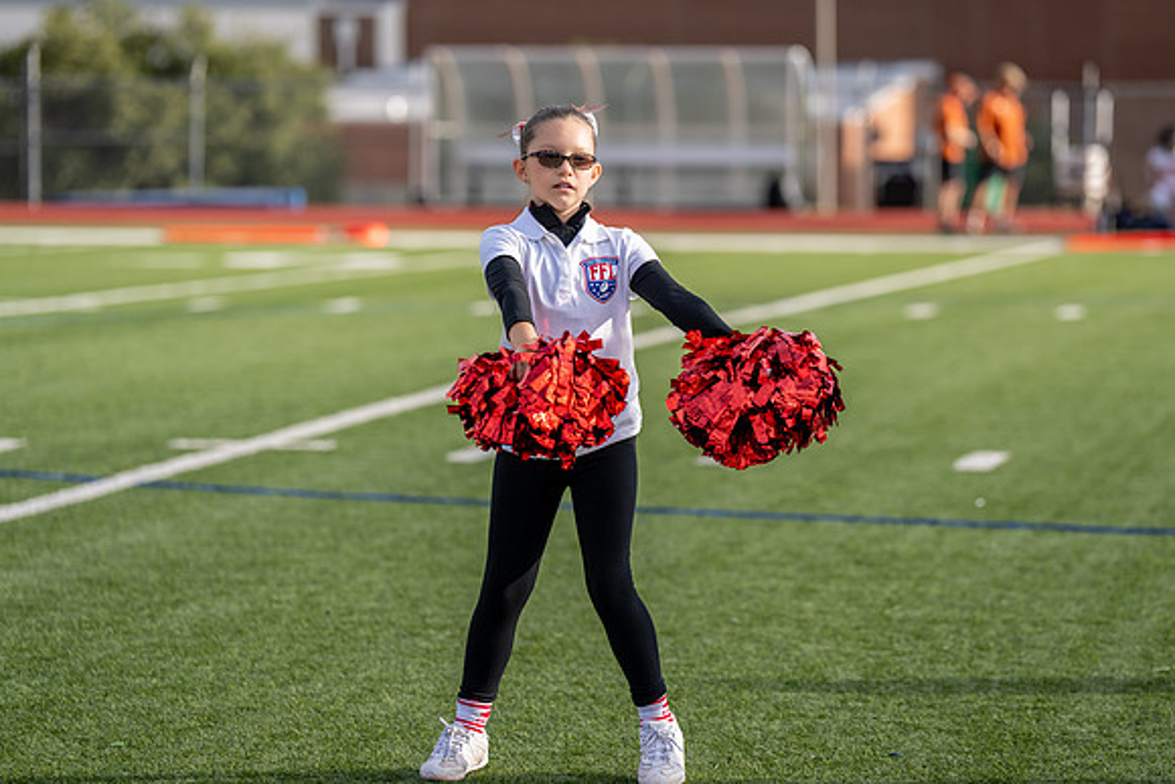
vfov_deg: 9.2
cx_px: 645
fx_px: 4849
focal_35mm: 149
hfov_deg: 13.8
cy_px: 364
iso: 250
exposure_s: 1/3200
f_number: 2.8
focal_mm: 132
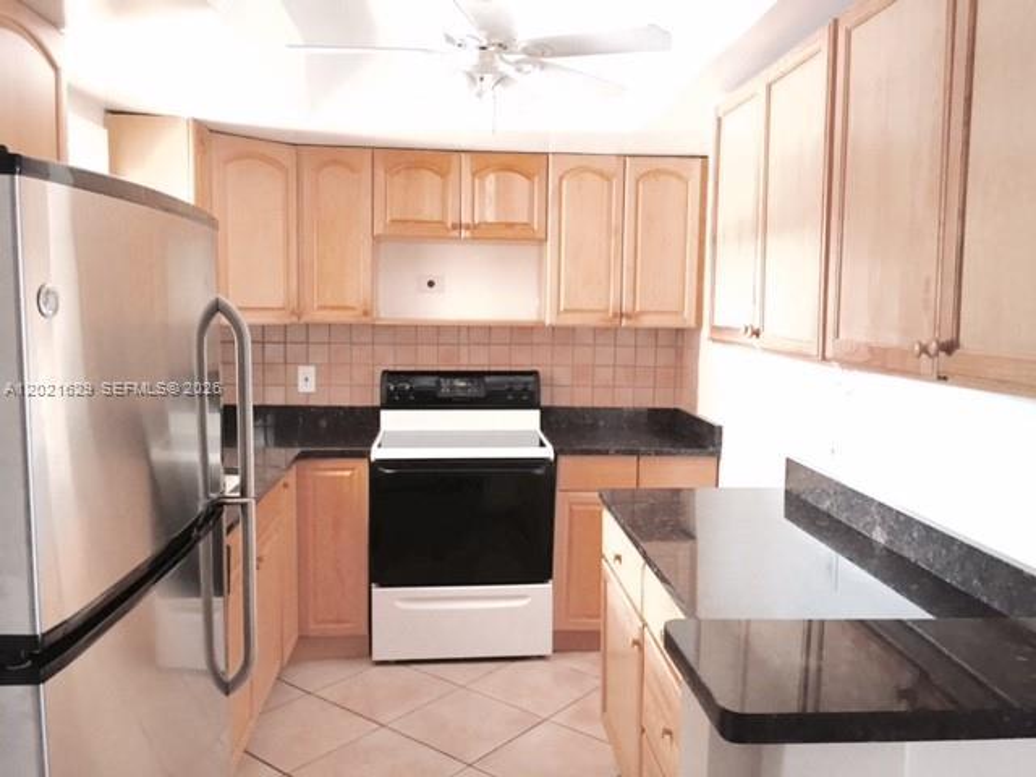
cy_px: 388
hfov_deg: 61.7
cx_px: 518
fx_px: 868
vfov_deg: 48.2
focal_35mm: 29
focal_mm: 4.15
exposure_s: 1/30
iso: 80
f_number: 2.2
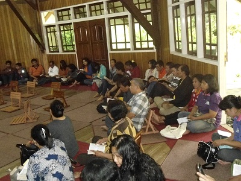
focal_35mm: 37
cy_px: 90
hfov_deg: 50.1
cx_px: 120
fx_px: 258
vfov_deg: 38.7
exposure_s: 1/40
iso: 1600
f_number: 3.2
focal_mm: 6.7
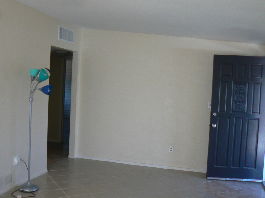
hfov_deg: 47.8
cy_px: 95
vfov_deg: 36.8
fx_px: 299
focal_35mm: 39
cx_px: 140
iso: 80
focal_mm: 6
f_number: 2.8
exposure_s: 1/50
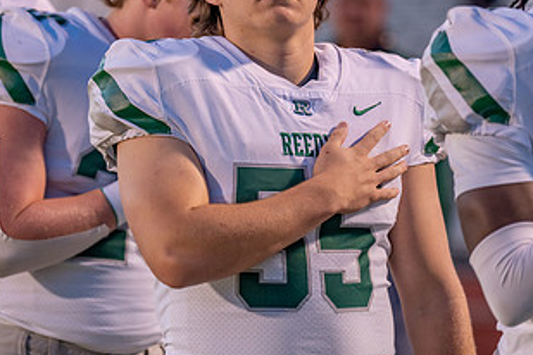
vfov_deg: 4.8
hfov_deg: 7.1
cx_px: 247
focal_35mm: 289
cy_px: 104
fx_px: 4278
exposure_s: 1/320
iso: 500
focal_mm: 154
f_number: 2.8
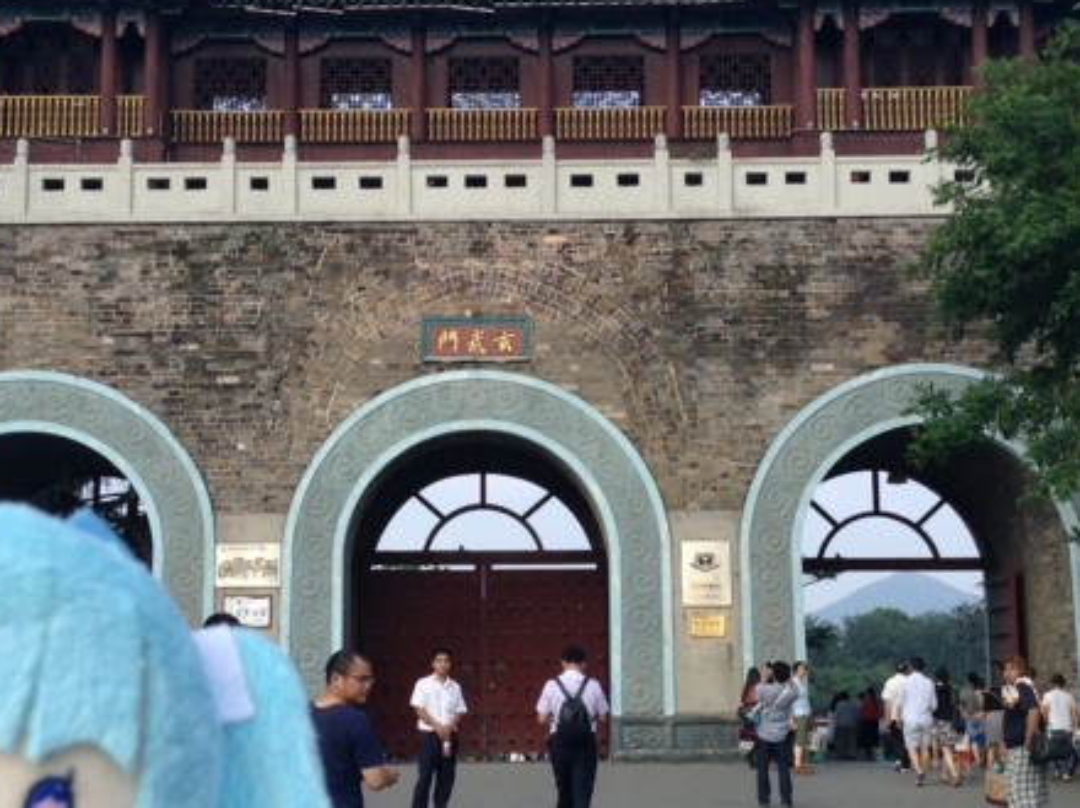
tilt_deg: +6.4
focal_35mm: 60
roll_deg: +0.8
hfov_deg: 32.2
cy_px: 408
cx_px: 523
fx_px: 1870
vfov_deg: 24.4
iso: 25
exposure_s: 1/452
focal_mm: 3.3
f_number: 2.4
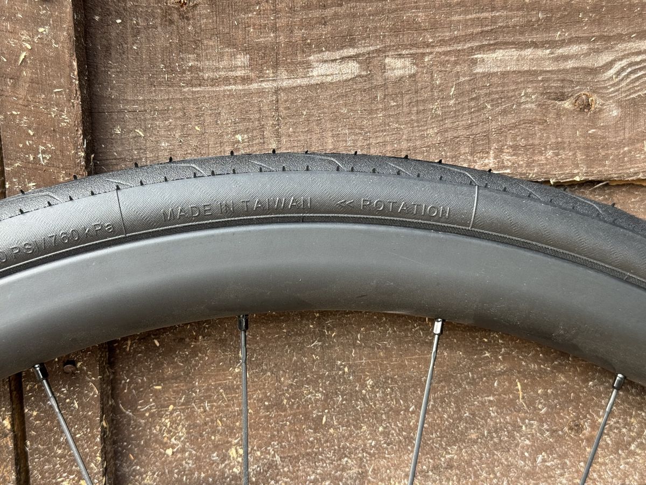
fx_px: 896
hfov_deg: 39.7
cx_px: 323
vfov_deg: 30.3
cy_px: 242
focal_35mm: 48
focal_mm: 6.76
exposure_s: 1/193
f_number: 1.78
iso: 64
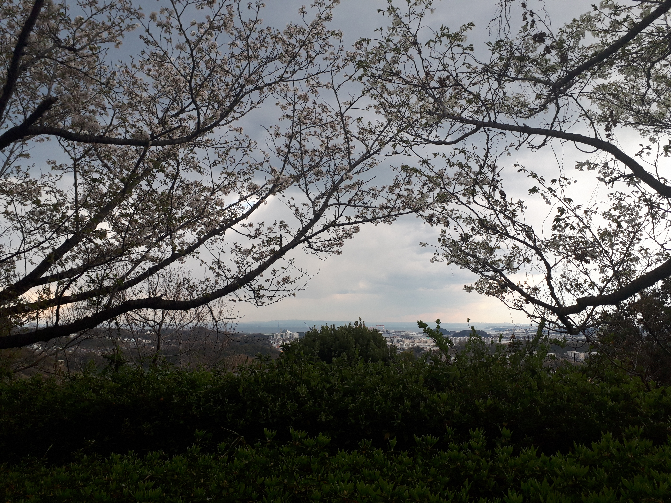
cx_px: 336
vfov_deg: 51.4
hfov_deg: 65.3
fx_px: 523
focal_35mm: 27
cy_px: 252
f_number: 1.9
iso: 40
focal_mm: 3.6
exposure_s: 1/386
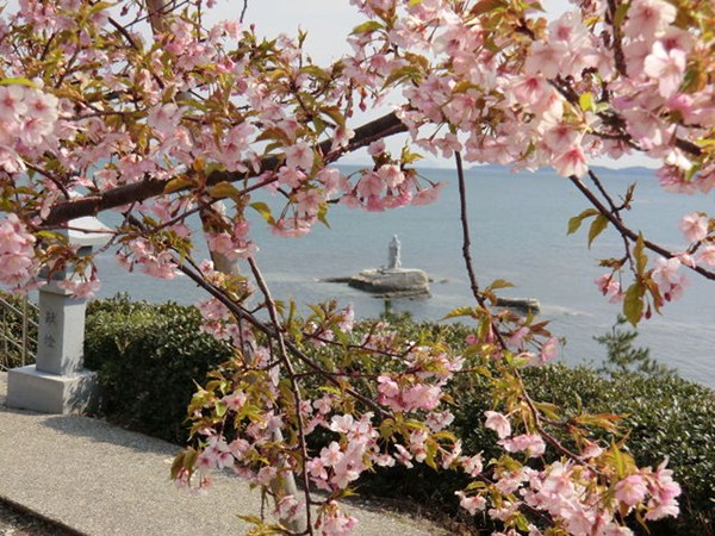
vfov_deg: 22.6
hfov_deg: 29.8
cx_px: 358
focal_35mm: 65
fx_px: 1343
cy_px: 268
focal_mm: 11.6
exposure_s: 1/500
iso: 64
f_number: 4.4
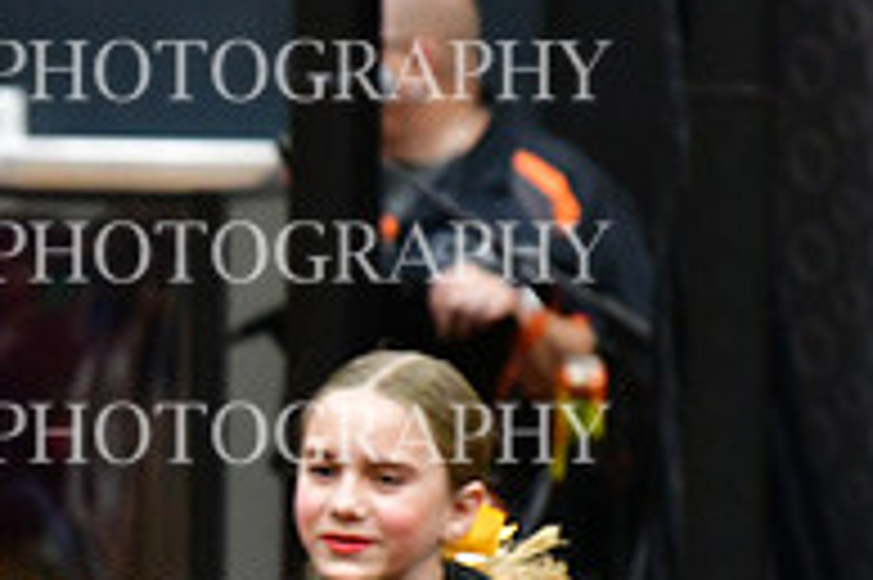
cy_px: 524
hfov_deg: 2.3
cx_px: -40
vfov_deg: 1.5
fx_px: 21758
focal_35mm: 898
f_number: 3.2
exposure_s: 1/500
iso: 5000
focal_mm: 200
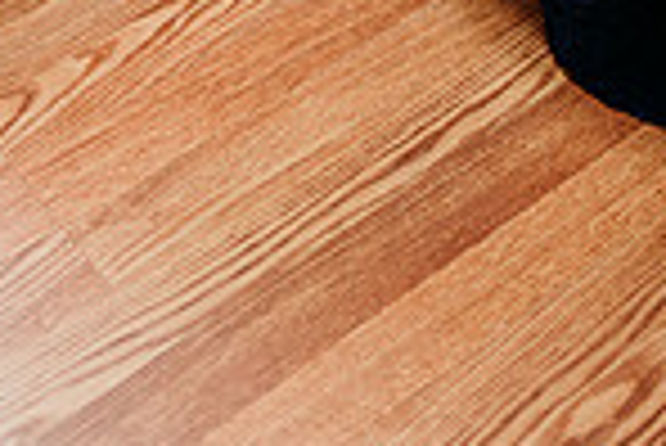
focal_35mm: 94
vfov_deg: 13.6
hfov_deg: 21.6
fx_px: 1741
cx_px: 230
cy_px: -241
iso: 400
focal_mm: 24
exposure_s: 1/125
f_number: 1.8
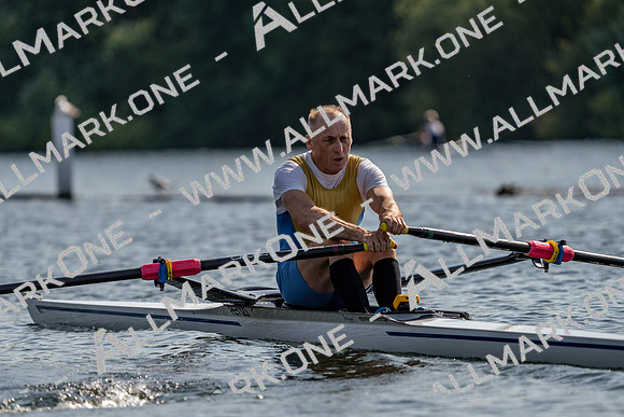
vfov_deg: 3.6
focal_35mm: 382
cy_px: 208
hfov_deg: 5.4
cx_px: 312
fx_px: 6623
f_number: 6.3
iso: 125
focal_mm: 382
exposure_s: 1/1600
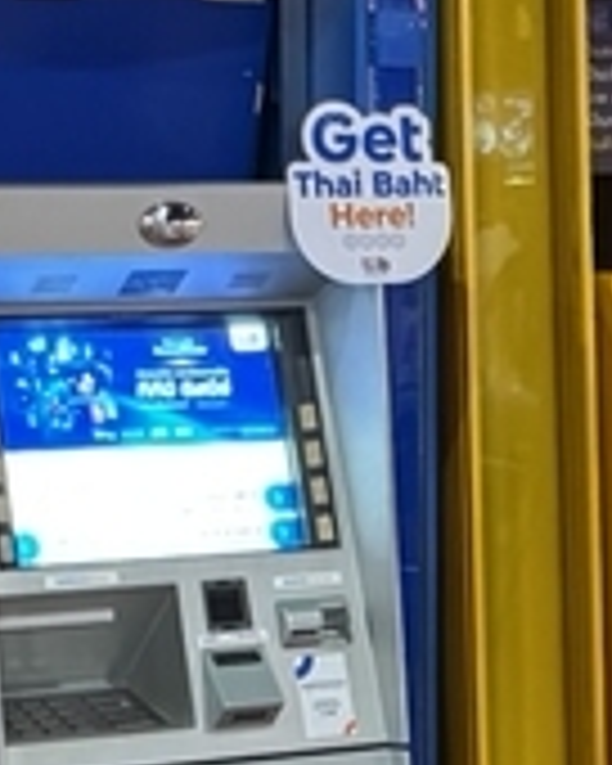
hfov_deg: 9.3
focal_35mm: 165
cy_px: 288
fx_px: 3736
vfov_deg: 11.7
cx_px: 598
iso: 400
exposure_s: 1/50
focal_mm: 6.76
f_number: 1.78
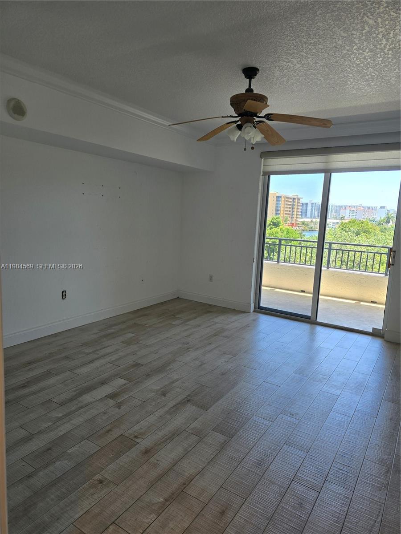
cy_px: 267
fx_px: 355
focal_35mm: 23
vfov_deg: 73.9
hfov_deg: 58.9
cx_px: 200
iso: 40
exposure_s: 1/120
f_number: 1.7
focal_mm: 6.3
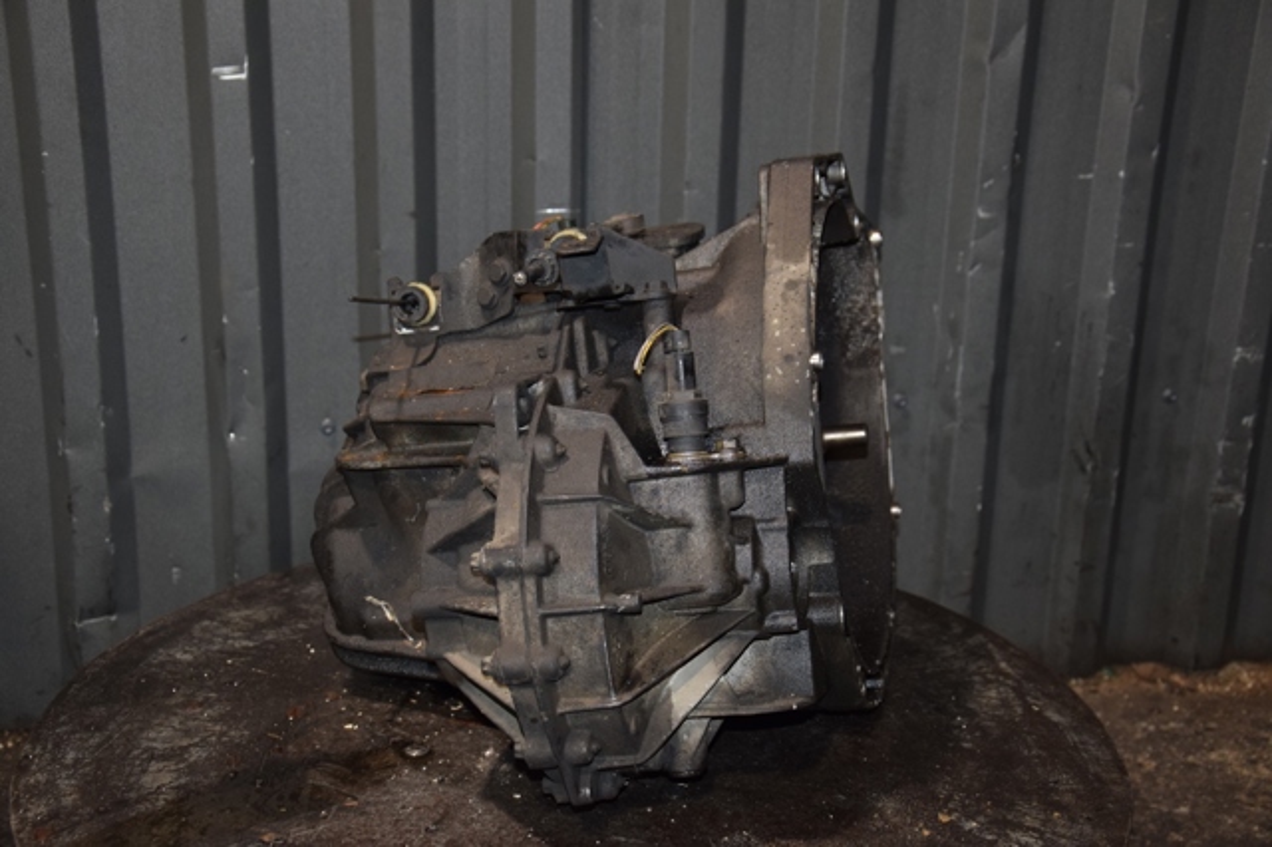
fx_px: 1854
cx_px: 636
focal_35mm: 52
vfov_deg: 25.7
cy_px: 424
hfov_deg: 37.9
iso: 800
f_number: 5
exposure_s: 1/60
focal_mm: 35
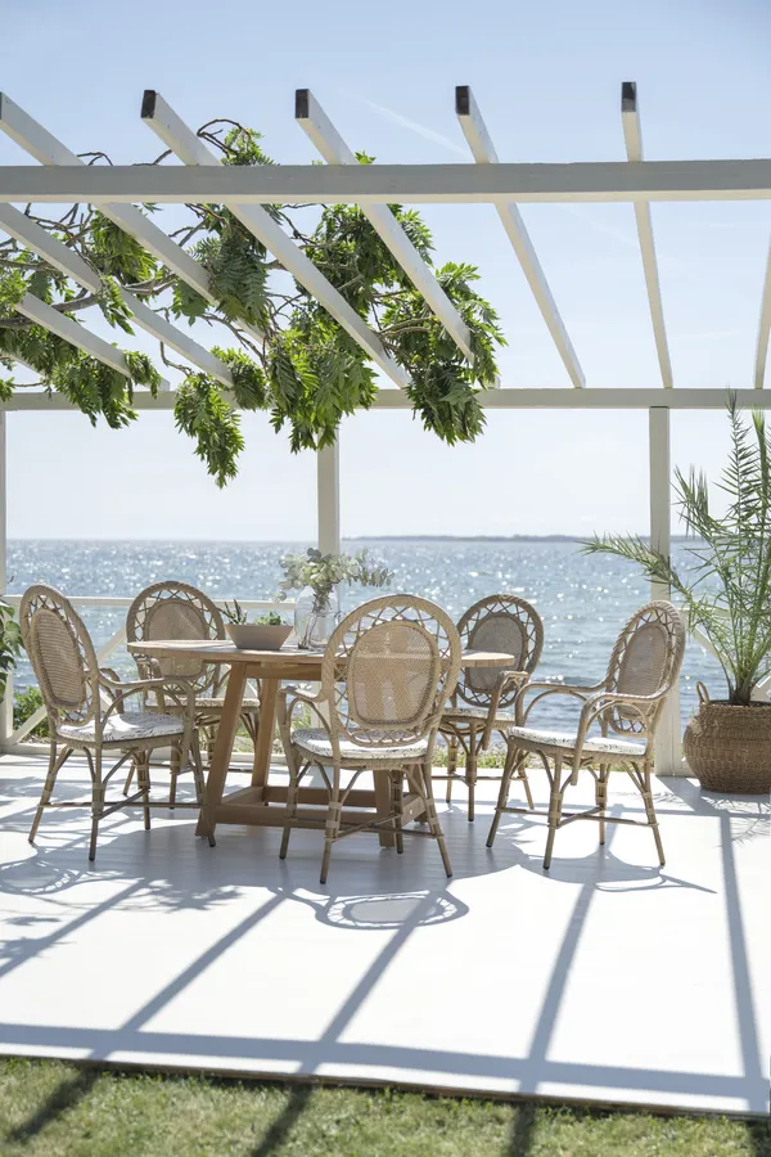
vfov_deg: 39.6
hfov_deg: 27.0
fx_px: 1606
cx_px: 386
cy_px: 578
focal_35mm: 50
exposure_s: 1/2000
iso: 100
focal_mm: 50
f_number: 3.2
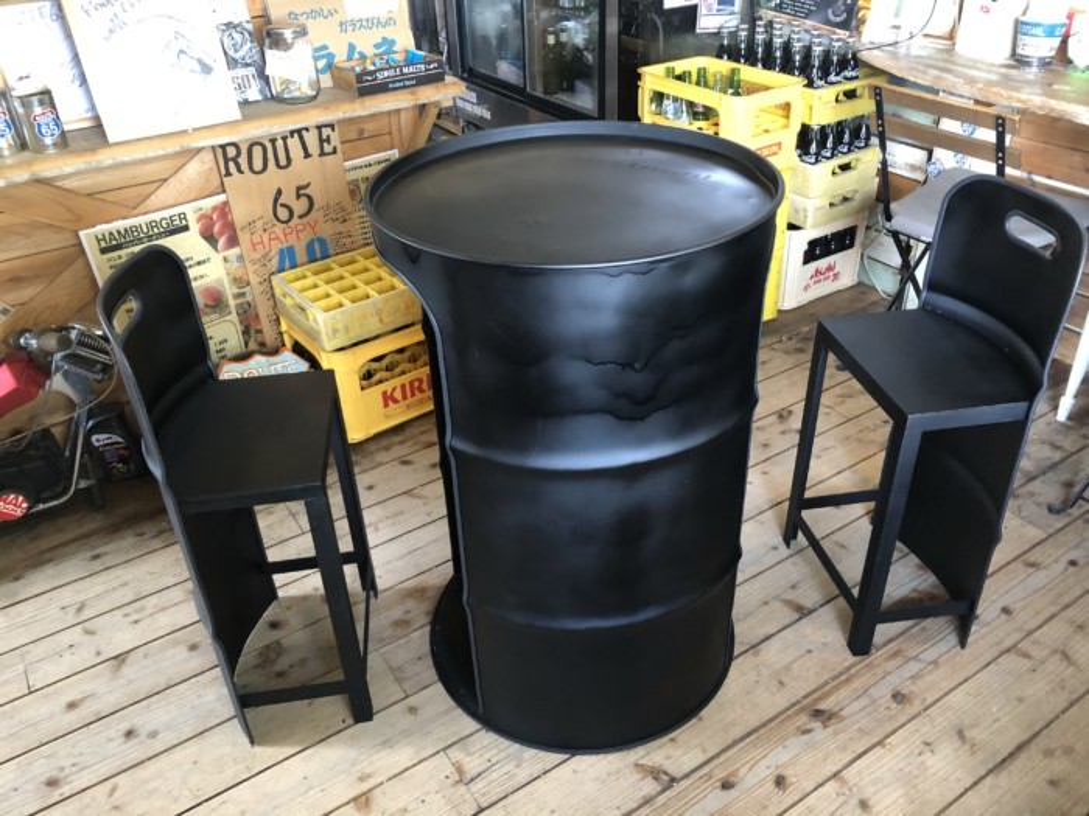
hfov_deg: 63.4
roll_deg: +3.0
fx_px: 881
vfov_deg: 49.7
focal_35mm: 28
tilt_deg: -32.2
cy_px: 408
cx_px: 544
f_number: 1.8
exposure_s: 1/15
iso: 100
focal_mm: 4
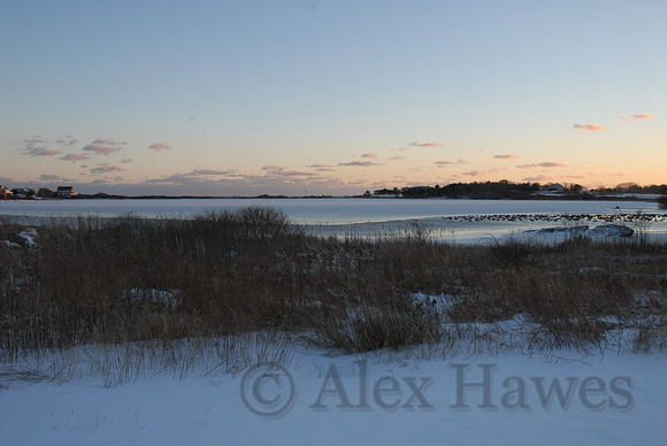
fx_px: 556
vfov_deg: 43.7
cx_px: 334
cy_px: 223
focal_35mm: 30
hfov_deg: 61.9
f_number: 11
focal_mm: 20
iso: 200
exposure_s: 1/30
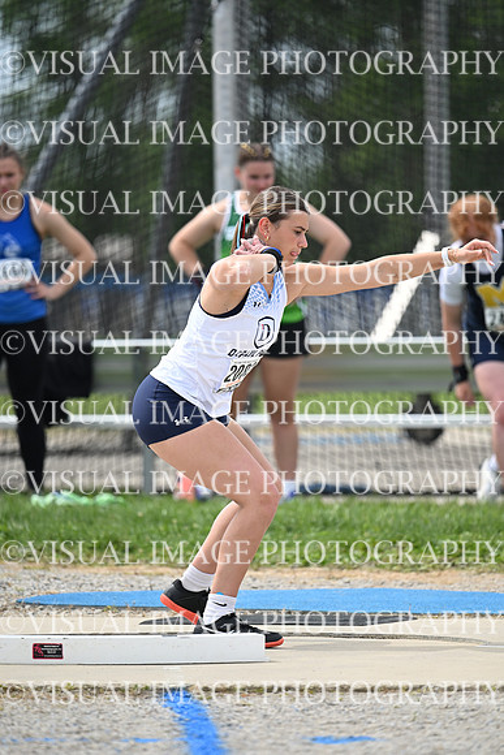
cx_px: 252
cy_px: 378
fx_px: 8394
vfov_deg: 5.2
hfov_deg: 3.4
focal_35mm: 400
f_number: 4.5
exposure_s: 1/2500
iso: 500
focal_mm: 400
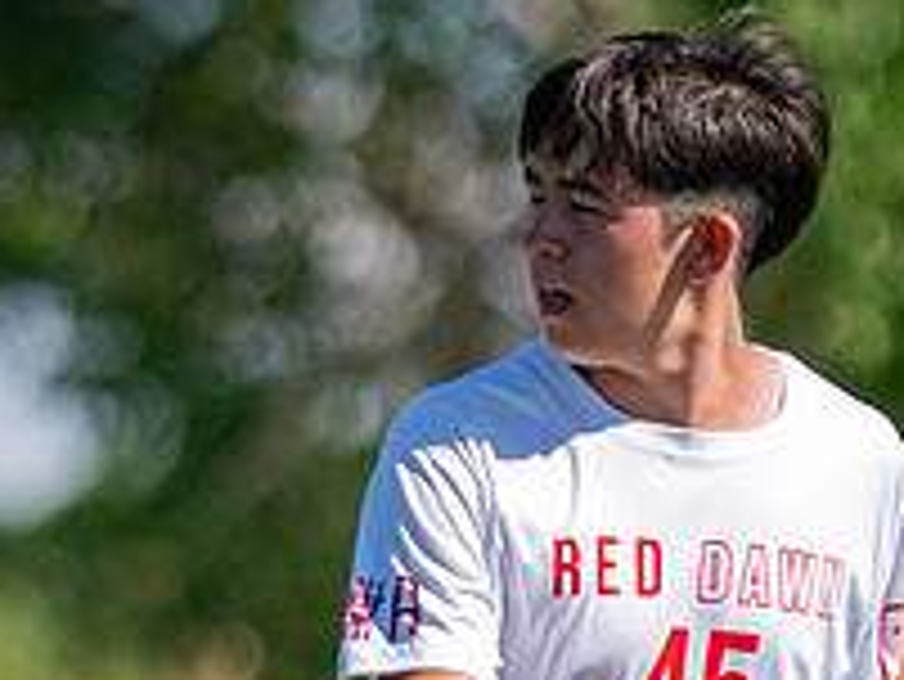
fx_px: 27098
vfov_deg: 1.4
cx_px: 678
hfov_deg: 1.9
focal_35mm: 1037
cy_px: 789
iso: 400
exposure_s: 1/6400
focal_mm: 200
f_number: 2.8
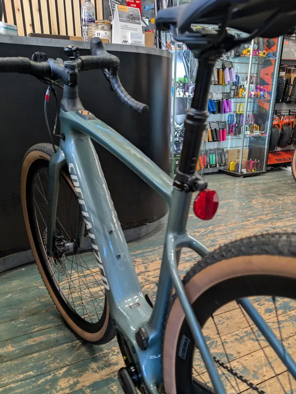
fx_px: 353
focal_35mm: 31
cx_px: 157
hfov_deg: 45.5
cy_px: 251
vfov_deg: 57.5
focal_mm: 6.9
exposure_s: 1/25
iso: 89
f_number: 1.68
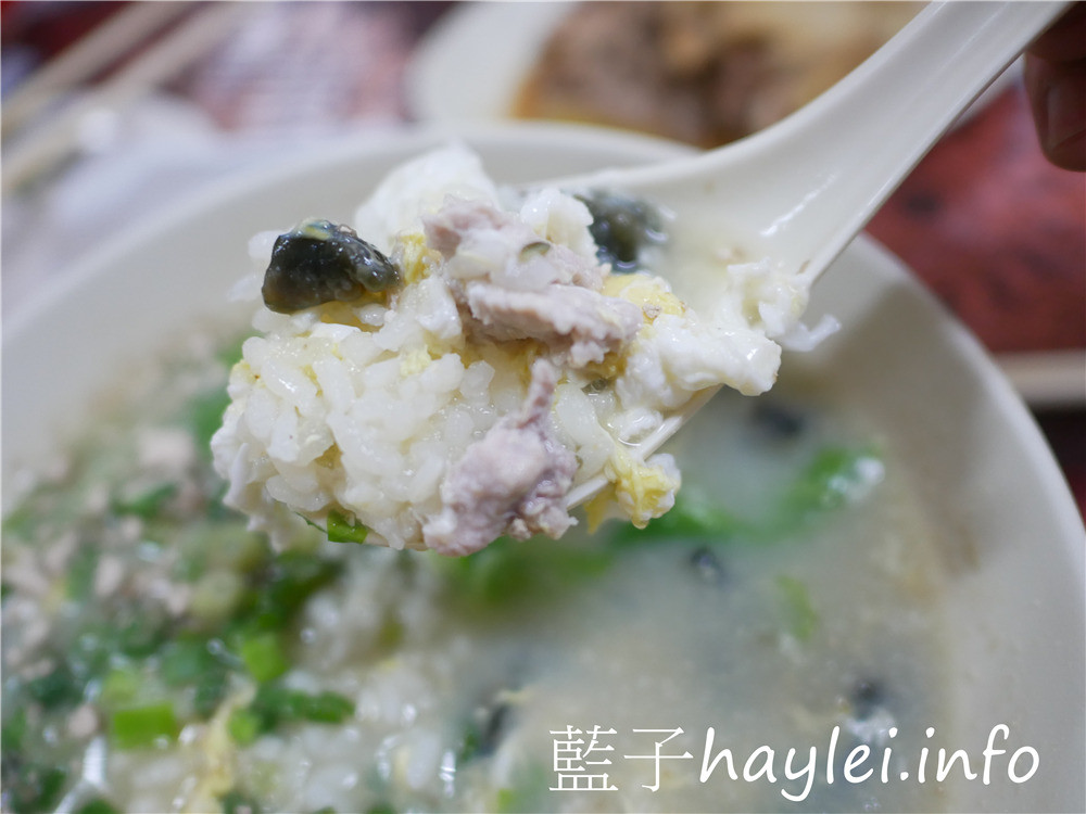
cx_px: 543
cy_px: 407
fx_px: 941
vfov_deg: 46.8
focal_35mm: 30
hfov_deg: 60.0
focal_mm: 15
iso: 800
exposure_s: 1/125
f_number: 1.7
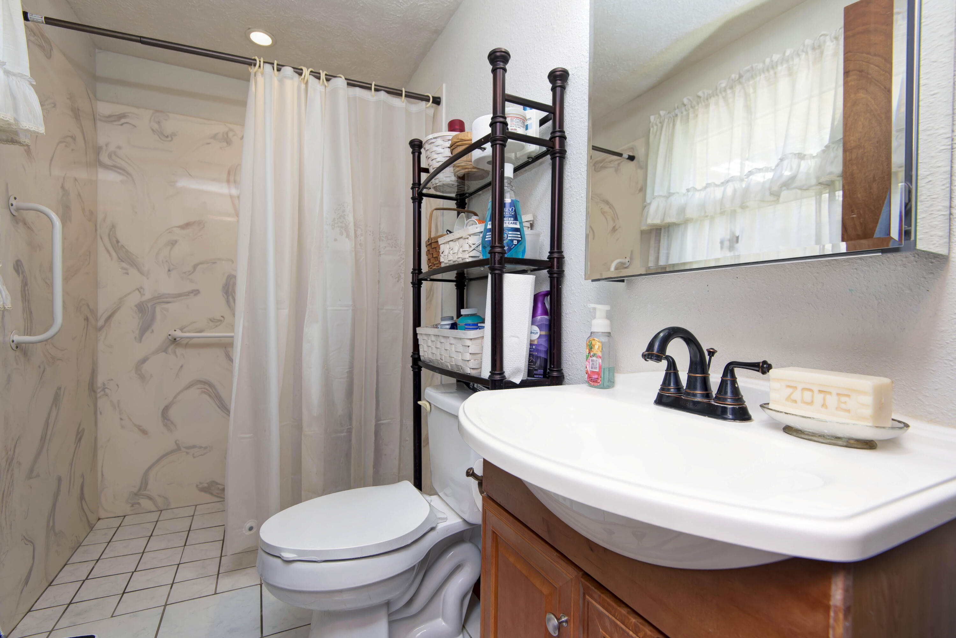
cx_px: 478
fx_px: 425
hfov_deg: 96.7
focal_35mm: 16
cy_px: 319
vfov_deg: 73.8
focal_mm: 16
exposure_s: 1/25
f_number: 6.3
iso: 400
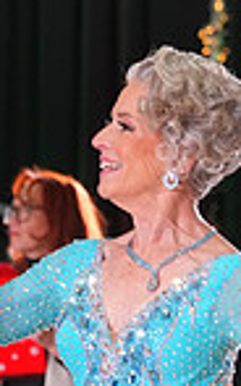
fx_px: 5617
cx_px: -90
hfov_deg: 2.5
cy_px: 641
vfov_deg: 3.9
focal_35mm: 535
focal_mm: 133
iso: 3200
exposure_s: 1/200
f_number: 5.6
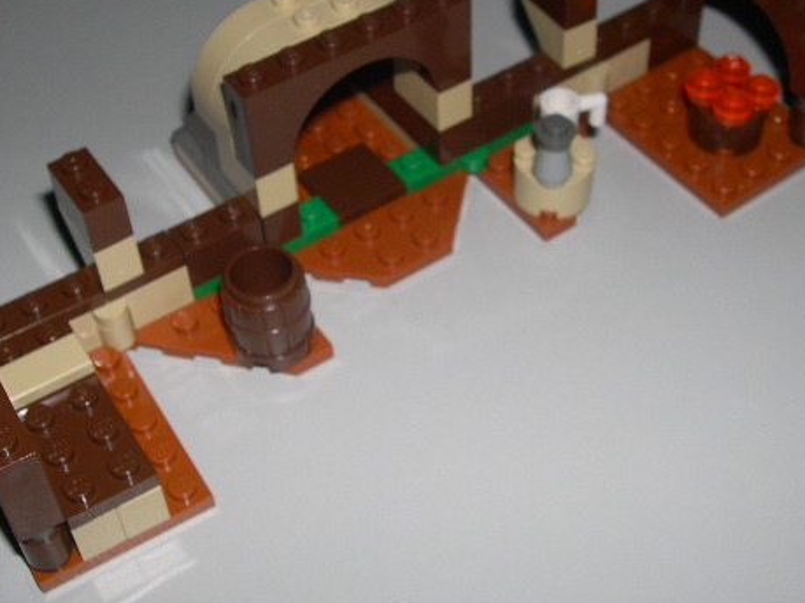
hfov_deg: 36.2
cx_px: 379
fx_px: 1232
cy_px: 226
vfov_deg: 27.4
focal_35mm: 53
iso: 100
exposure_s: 1/60
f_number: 7.6
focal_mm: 8
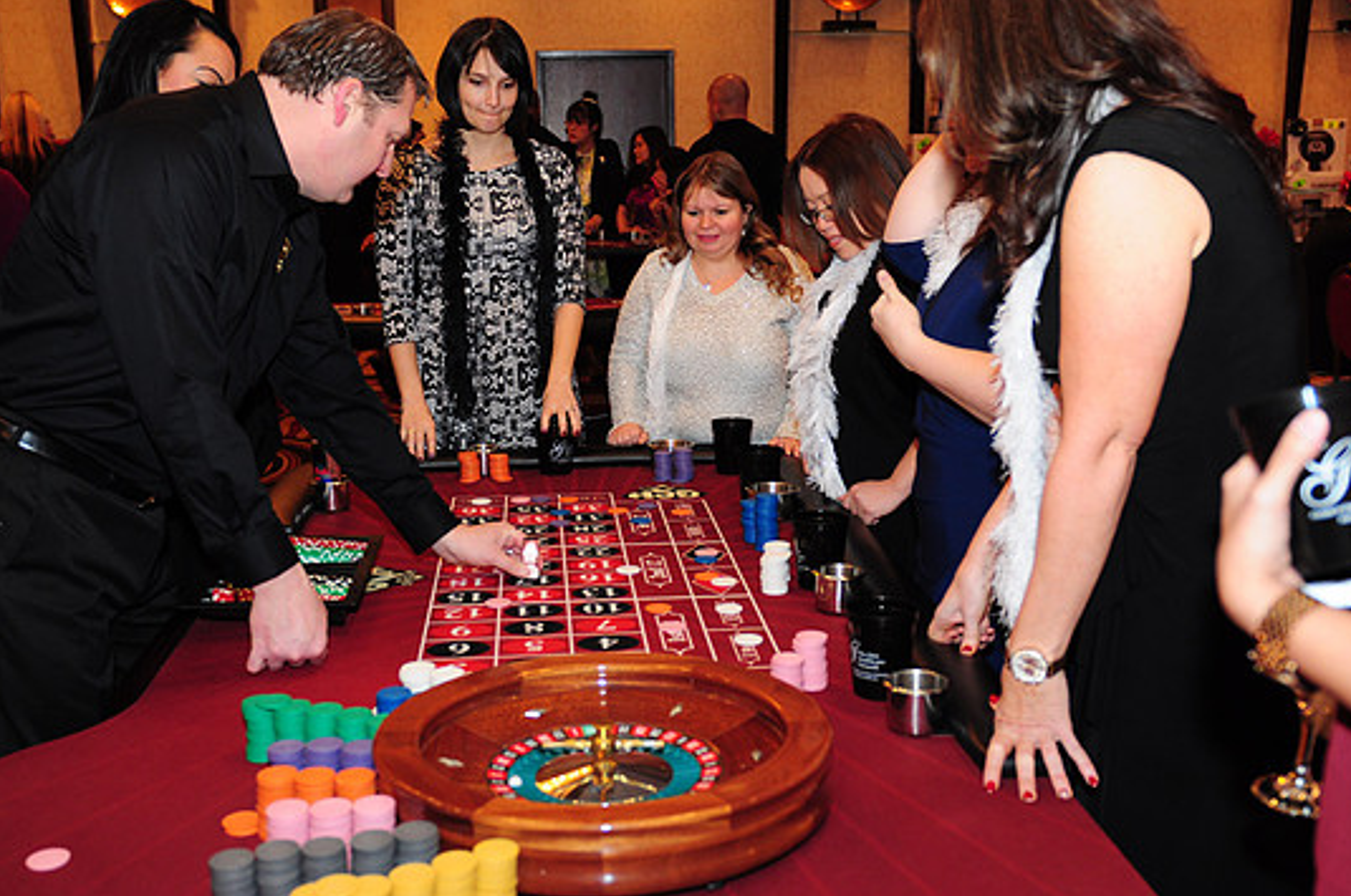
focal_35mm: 39
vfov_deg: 34.1
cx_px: 664
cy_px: 438
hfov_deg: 49.6
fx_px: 1461
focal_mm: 24
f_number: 2.8
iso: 640
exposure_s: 1/60
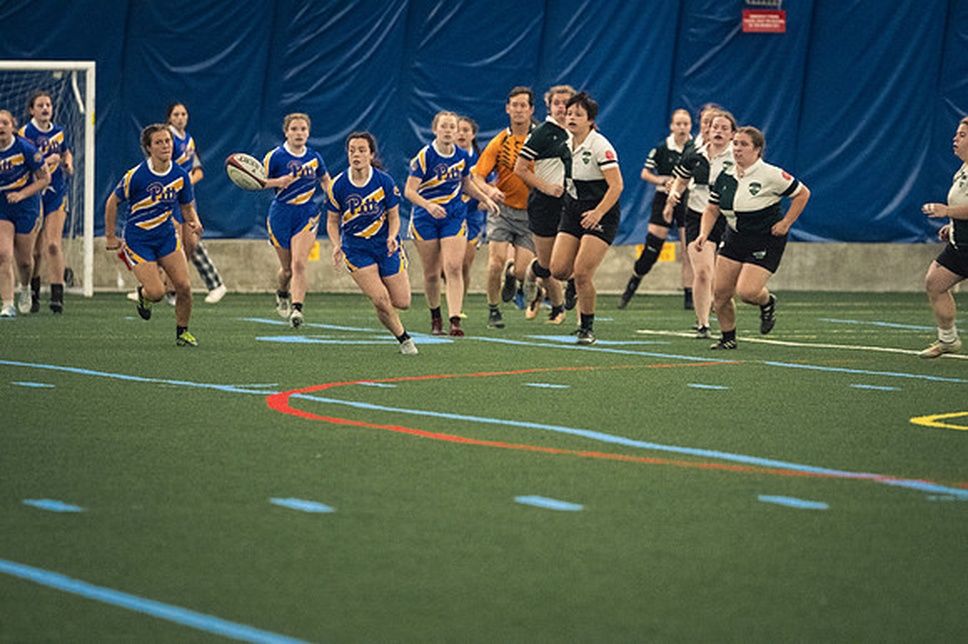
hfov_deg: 6.9
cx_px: 484
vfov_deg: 4.6
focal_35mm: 300
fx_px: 8062
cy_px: 322
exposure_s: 1/500
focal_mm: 200
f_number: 2.8
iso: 10000
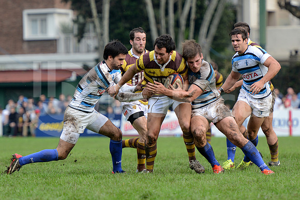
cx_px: 150
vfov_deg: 6.2
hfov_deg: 9.4
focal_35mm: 220
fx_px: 1834
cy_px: 100
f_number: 4
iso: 500
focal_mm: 220
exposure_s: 1/800
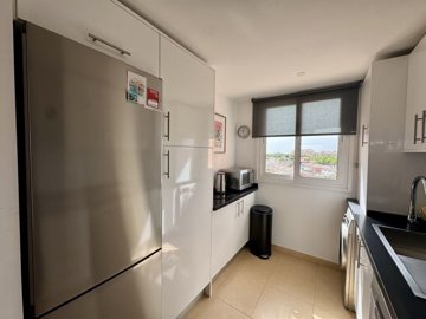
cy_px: 160
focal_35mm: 14
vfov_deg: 85.7
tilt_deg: -2.8
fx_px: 172
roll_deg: -1.2
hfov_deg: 102.1
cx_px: 213
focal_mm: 2.22
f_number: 2.2
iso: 40
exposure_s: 1/222
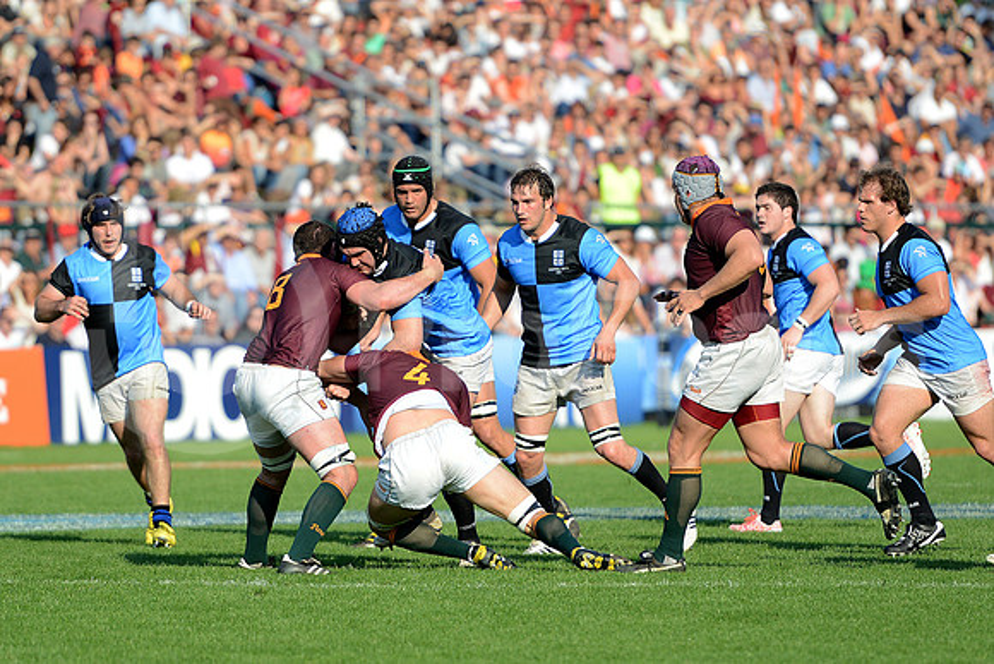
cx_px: 497
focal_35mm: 195
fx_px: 5385
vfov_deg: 7.0
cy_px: 332
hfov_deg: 10.5
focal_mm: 195
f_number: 2.8
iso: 250
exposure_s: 1/1600
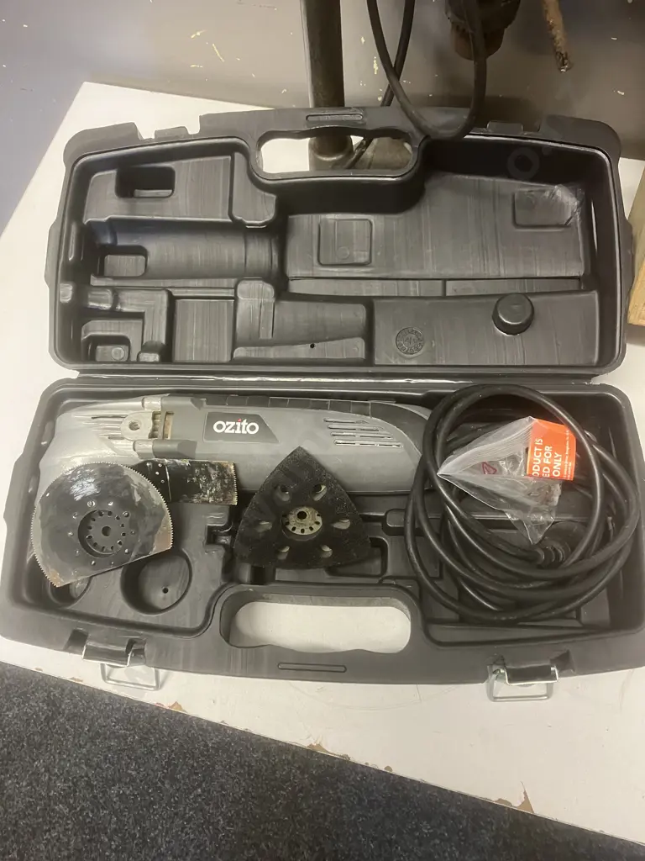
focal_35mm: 28
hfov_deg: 49.7
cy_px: 430
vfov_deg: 63.4
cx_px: 322
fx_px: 696
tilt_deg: -63.6
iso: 200
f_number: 1.8
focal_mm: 3.99
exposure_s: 1/50
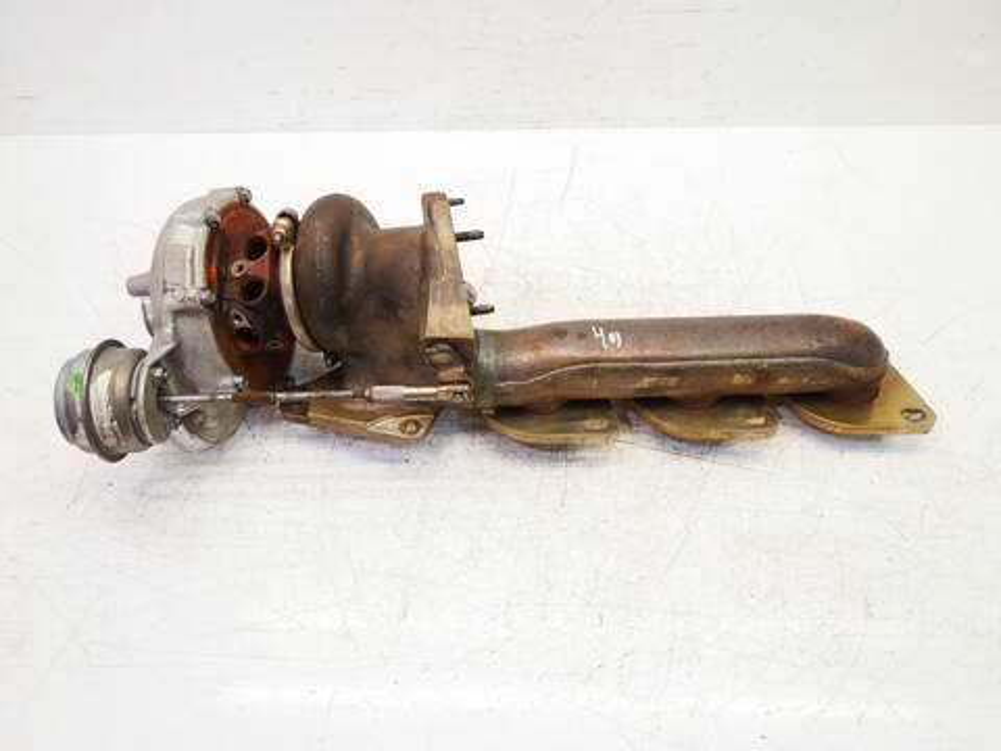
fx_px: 868
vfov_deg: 46.8
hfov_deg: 60.0
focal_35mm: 30
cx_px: 500
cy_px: 376
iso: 500
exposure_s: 1/60
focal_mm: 15
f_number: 3.8
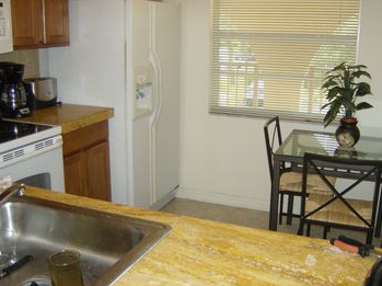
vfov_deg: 37.7
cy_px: 142
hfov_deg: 49.0
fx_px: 419
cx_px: 195
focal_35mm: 38
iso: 200
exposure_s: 1/60
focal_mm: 6
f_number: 2.8
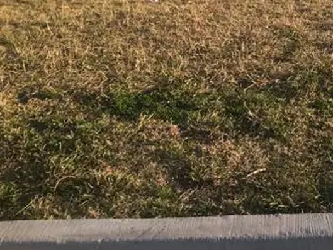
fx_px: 577
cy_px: 16
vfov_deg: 23.6
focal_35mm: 60
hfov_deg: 30.5
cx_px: 312
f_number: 2.4
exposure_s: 1/500
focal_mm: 3.3
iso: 25
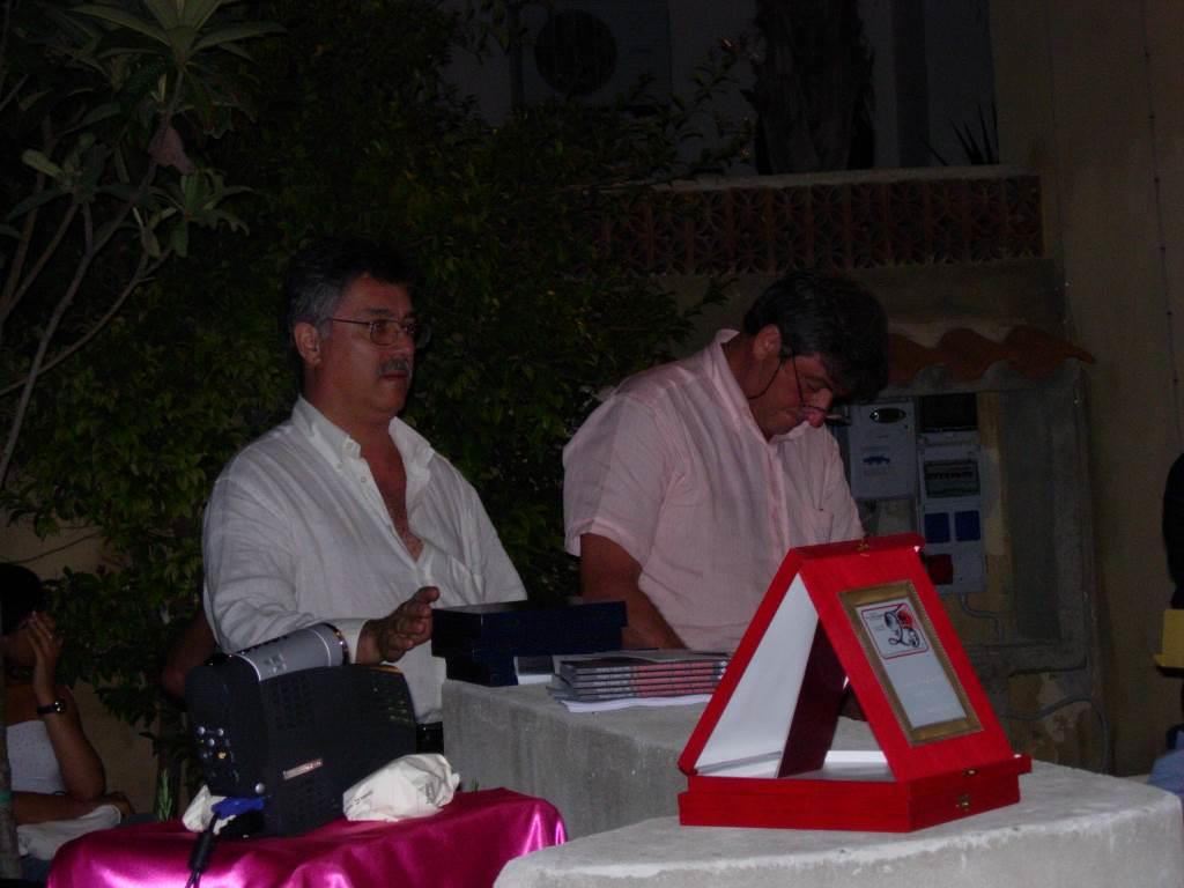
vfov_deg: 13.1
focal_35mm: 113
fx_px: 3865
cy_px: 444
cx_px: 592
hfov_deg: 17.4
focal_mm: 23.4
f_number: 4.9
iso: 200
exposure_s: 1/161
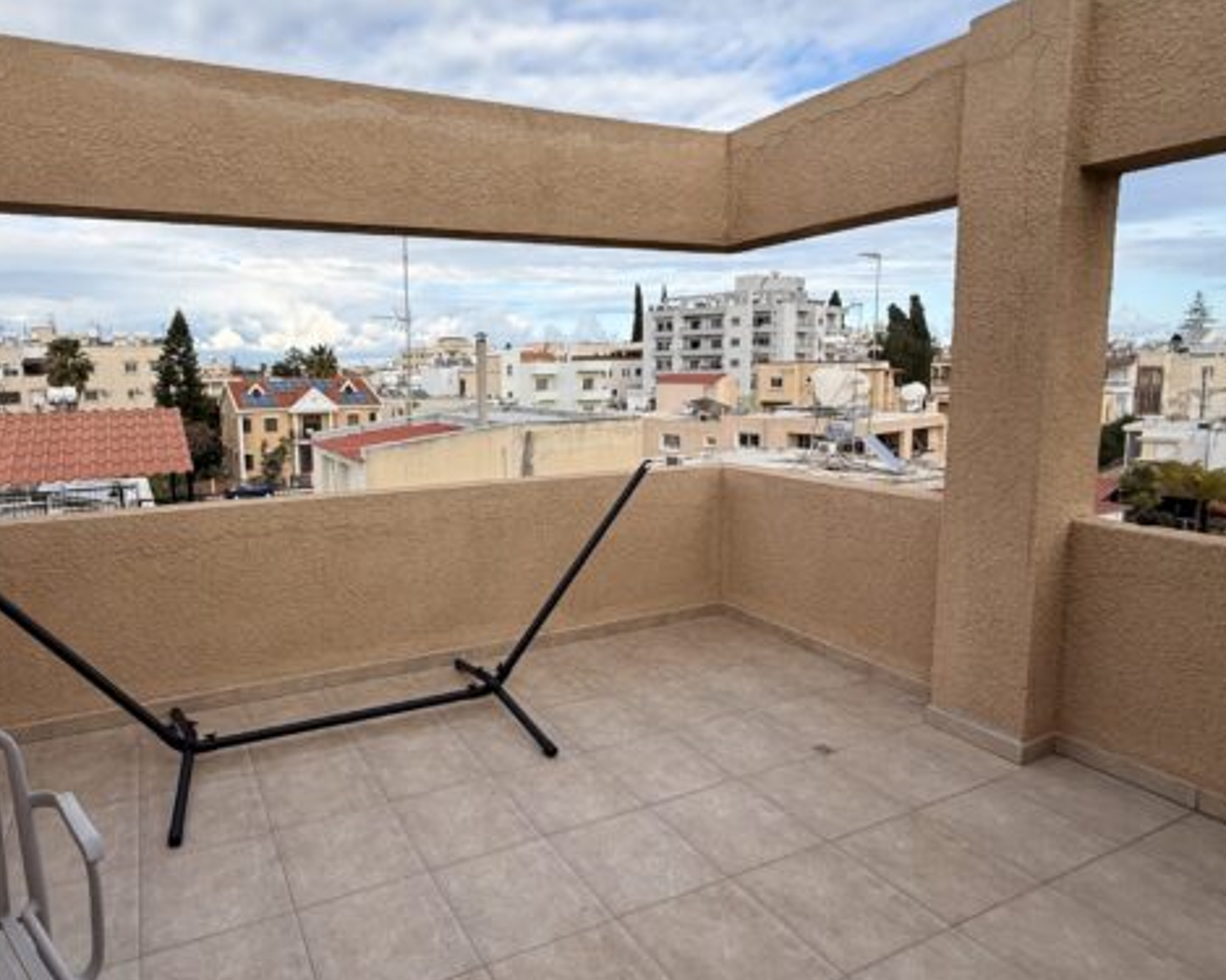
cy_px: 452
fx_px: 762
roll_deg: +0.9
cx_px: 471
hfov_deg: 76.5
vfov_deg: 65.4
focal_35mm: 21
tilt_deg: -5.9
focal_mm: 2.22
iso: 50
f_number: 2.2
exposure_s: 1/1285
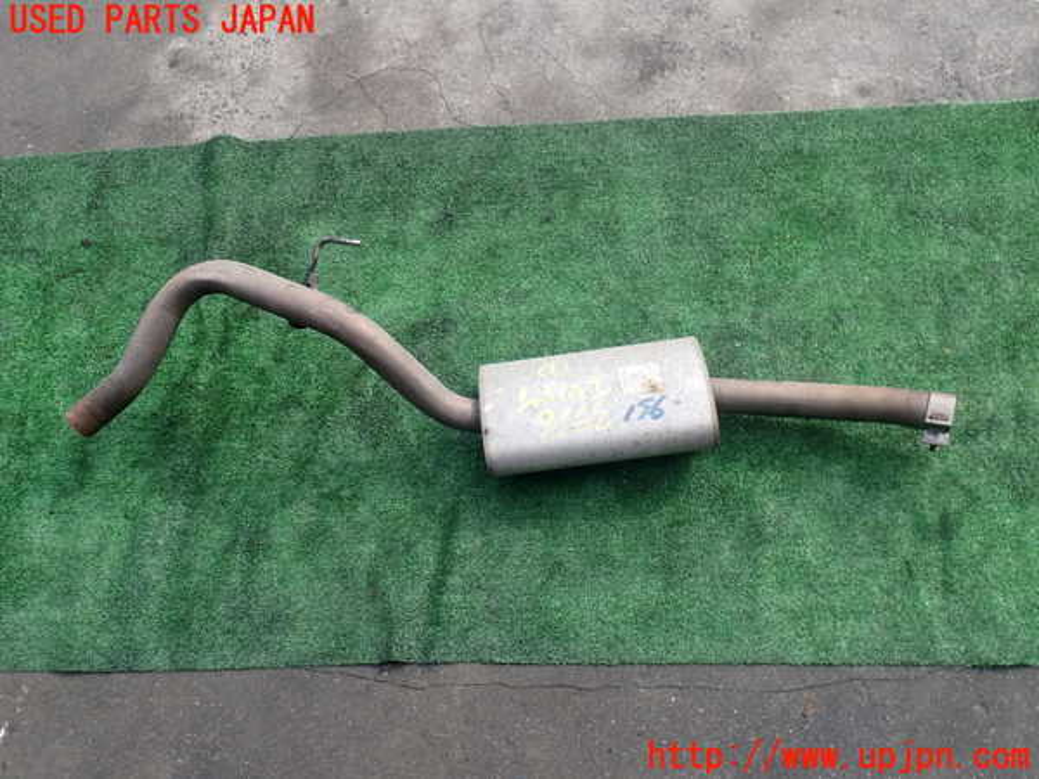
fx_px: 900
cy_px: 390
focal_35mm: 30
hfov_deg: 60.0
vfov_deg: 46.8
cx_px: 520
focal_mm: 5.4
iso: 100
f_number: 3.2
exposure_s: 1/250
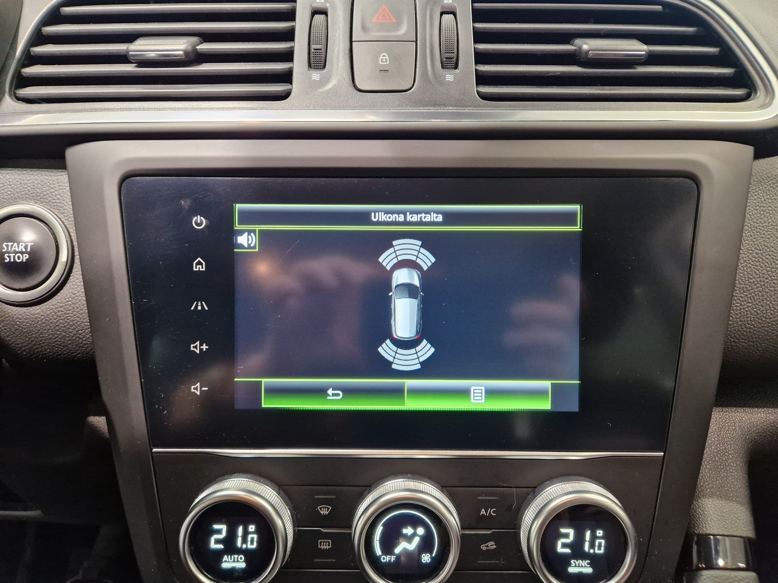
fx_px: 517
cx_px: 389
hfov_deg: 73.9
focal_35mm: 23
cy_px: 292
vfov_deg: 58.9
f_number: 1.8
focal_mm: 5.4
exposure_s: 1/100
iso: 500
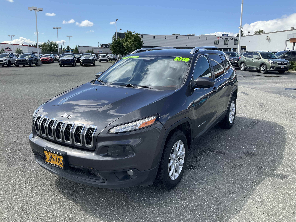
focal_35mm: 29
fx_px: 248
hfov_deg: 61.7
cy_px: 111
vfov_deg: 48.2
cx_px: 148
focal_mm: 3
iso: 25
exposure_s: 1/1221
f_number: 1.8
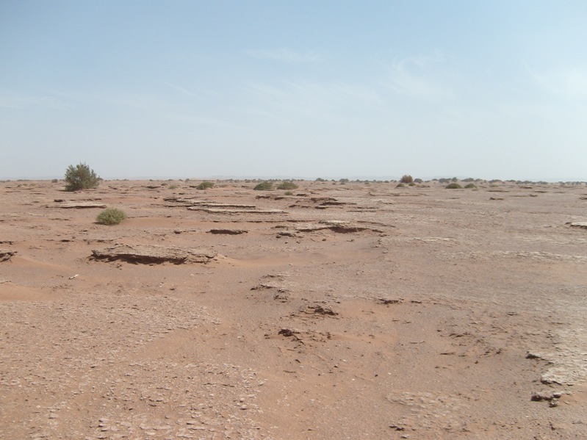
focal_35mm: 35
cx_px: 294
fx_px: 593
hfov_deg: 52.6
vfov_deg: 40.7
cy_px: 220
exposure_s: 1/350
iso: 80
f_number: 7.1
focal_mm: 5.8
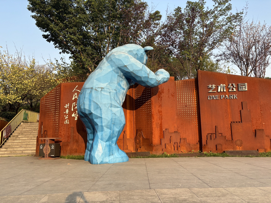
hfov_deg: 67.3
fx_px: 204
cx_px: 136
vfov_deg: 53.1
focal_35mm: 26
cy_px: 102
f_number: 1.6
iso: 50
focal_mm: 5.96
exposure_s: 1/787
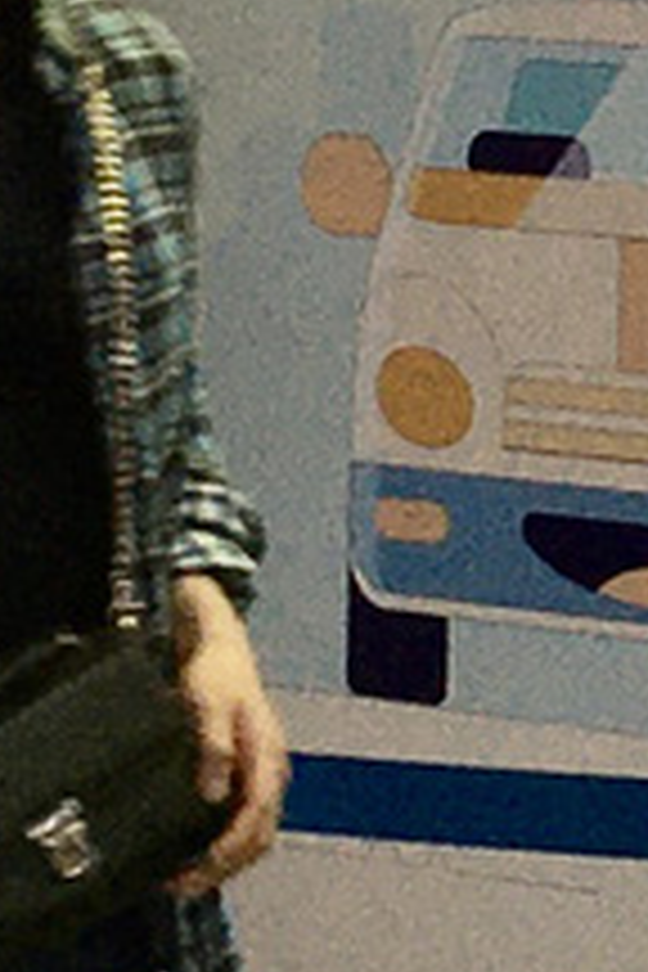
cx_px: 2596
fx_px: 7532
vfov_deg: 7.3
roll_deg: -0.7
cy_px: -342
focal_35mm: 279
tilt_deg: +1.2
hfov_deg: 4.5
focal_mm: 4.15
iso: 32
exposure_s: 1/50
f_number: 2.2
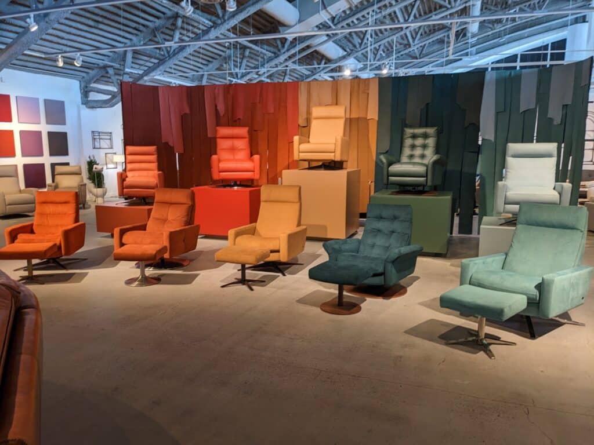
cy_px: 222
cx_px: 297
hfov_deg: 65.3
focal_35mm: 27
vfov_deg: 51.4
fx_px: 463
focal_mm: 4.38
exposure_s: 1/30
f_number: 1.73
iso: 59
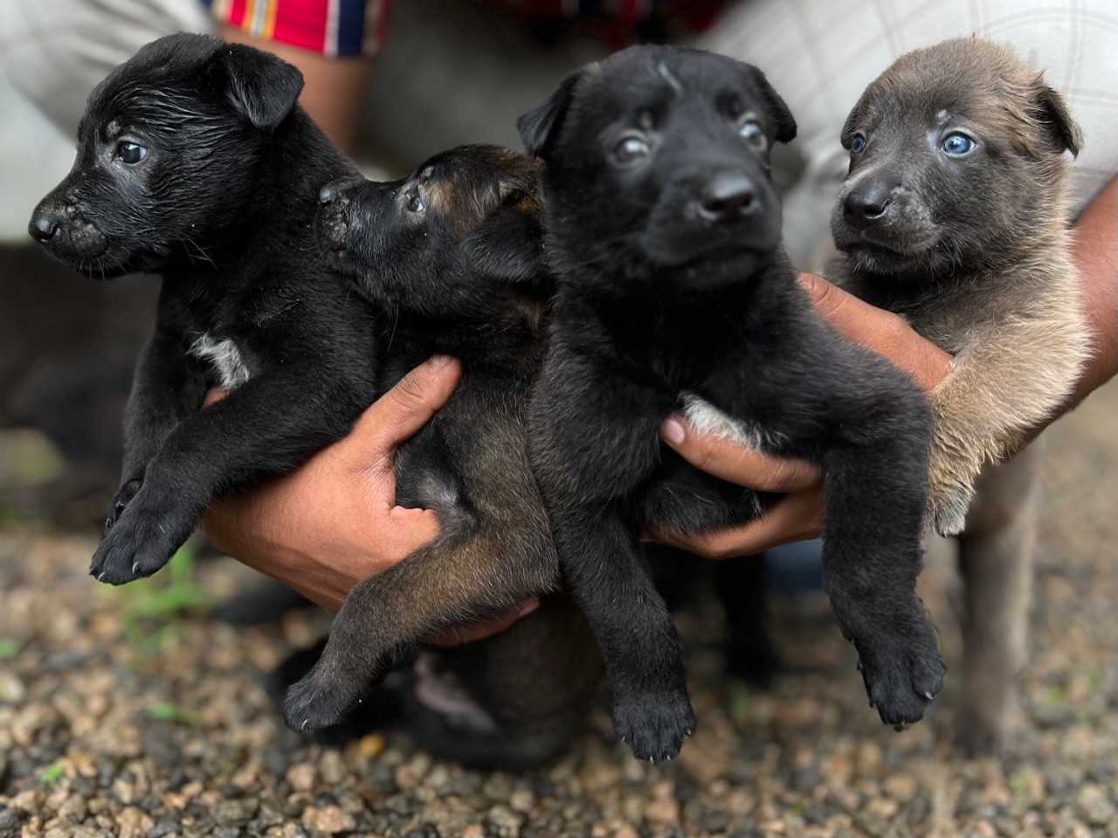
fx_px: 840
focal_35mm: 26
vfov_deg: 53.1
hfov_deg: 67.3
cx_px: 559
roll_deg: -3.6
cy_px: 419
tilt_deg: -22.0
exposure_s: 1/387
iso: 50
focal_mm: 5.7
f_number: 1.5
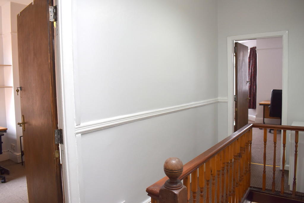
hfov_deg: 67.4
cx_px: 152
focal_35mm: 27
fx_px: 228
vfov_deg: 47.9
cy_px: 102
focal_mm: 18
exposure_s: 1/80
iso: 400
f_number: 4.5
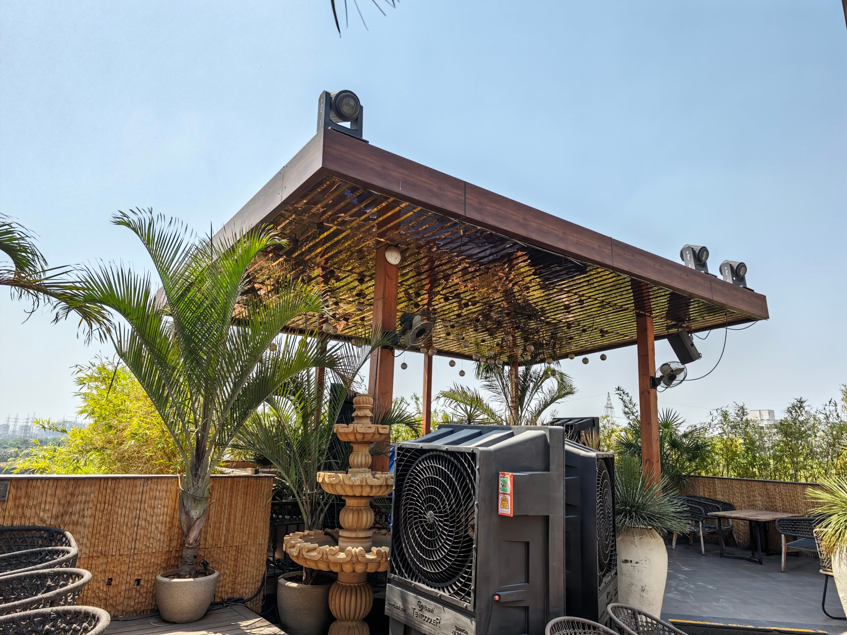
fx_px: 563
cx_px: 424
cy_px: 318
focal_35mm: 23
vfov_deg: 58.9
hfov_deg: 73.9
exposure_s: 1/5435
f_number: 1.67
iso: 50
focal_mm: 8.71
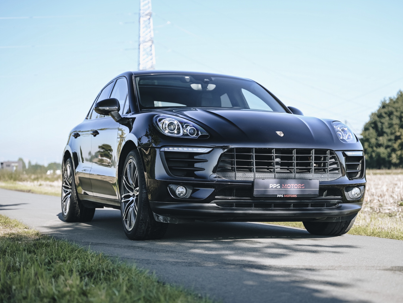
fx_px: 803
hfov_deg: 28.1
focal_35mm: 69
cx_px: 218
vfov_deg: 21.3
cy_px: 152
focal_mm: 63
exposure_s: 1/250
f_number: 2.8
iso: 100
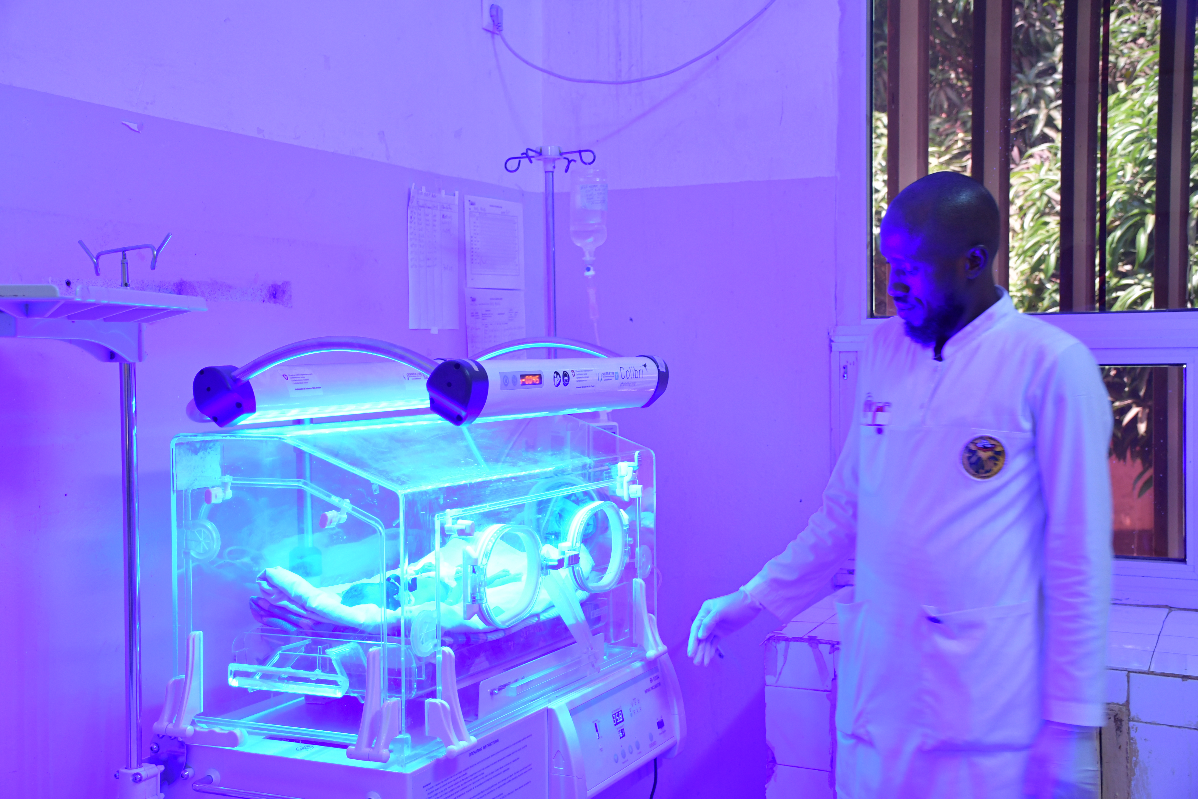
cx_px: 599
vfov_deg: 29.9
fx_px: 1497
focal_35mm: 45
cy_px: 400
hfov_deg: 43.6
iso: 800
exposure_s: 1/20
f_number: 4
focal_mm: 30
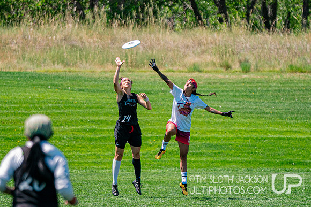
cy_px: 106
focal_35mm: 421
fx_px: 3634
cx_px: 179
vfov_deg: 3.3
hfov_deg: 4.9
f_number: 2.8
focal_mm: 200
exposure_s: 1/6400
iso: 500
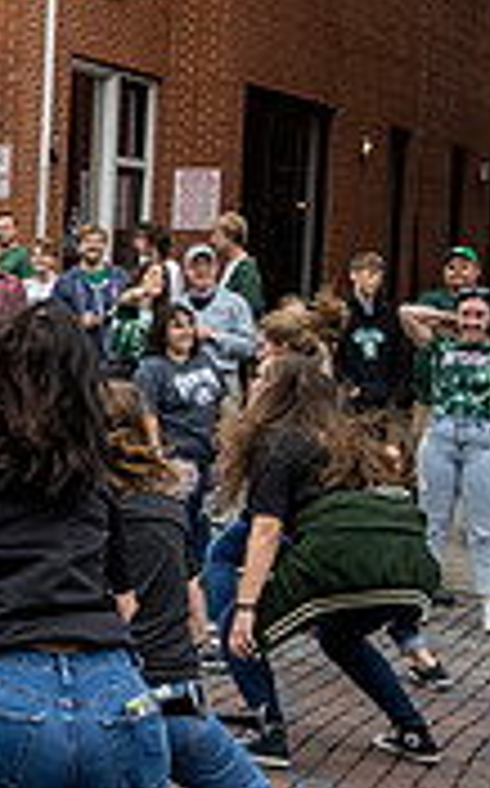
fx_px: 1735
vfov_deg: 25.5
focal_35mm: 81
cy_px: 376
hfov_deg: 13.8
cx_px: -468
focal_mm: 24
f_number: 4
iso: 1000
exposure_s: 1/1600
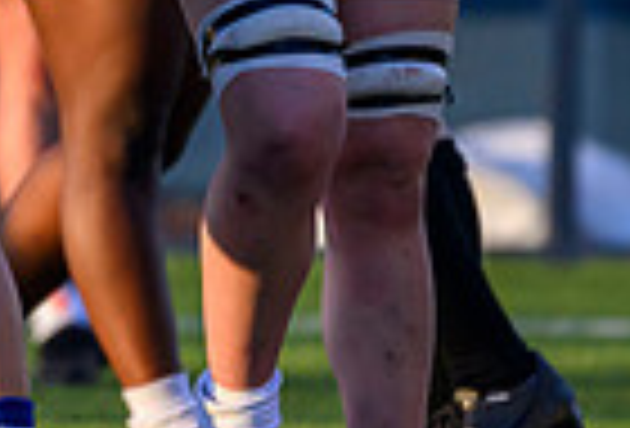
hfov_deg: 0.7
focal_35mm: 2785
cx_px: -317
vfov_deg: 0.5
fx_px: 49003
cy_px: -179
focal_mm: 560
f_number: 4
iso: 2000
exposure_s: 1/2000
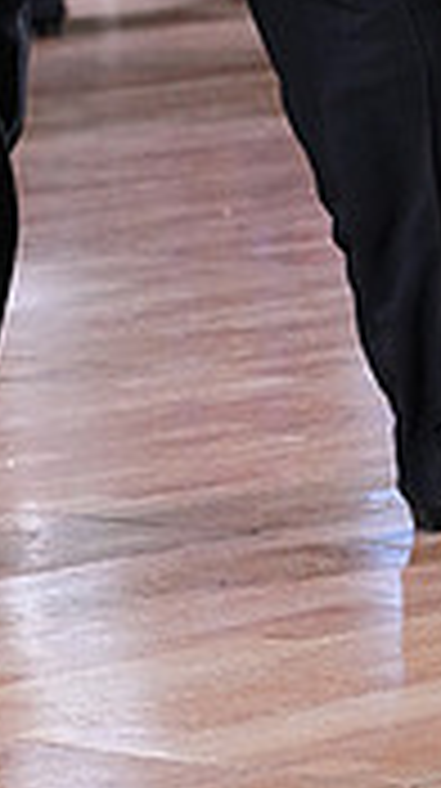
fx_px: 6529
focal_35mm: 313
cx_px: -281
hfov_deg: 3.8
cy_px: -270
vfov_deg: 6.8
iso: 8000
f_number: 5
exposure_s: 1/400
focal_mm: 90
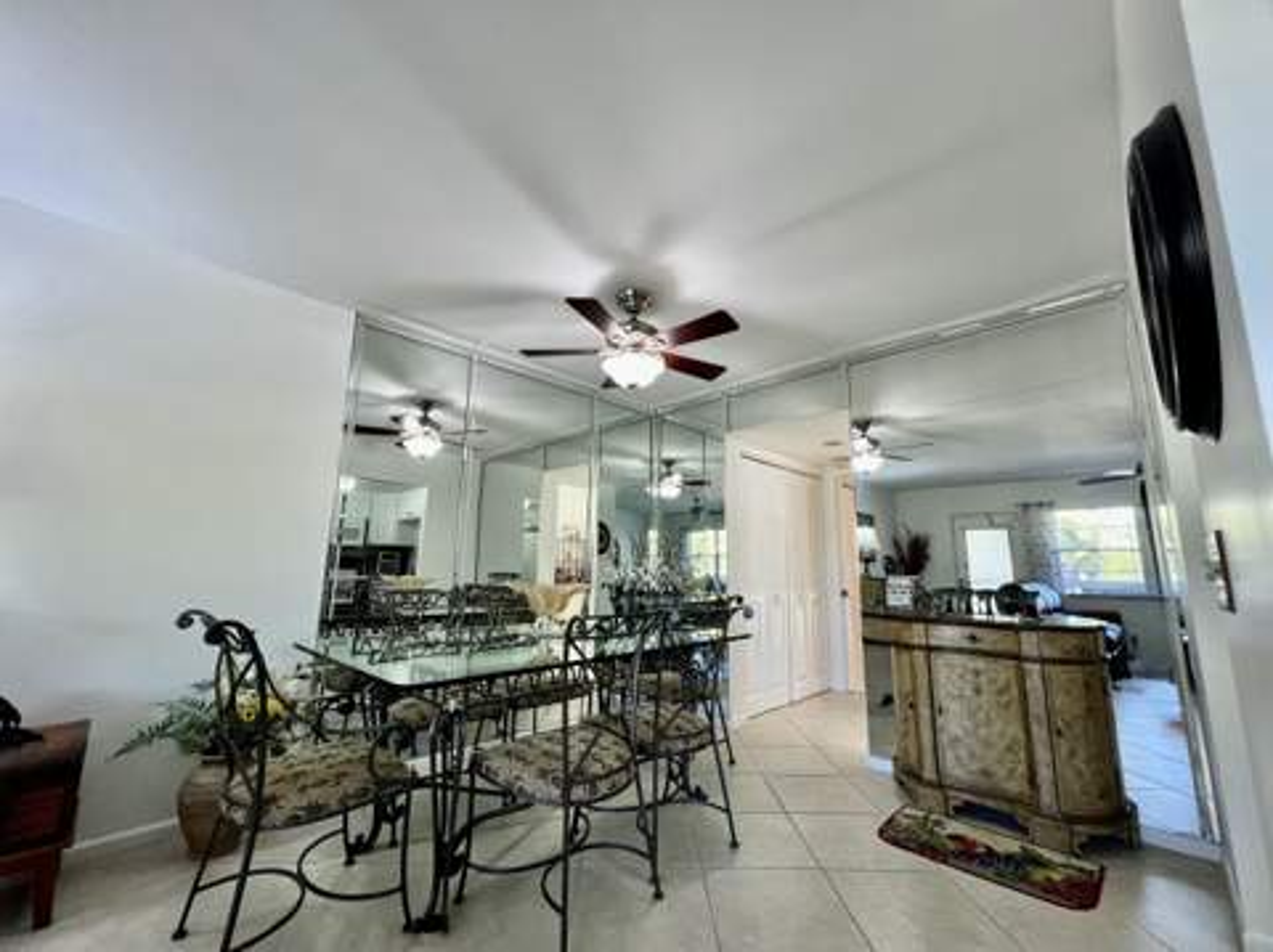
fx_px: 478
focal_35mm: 13
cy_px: 476
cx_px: 636
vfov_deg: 89.8
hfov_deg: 106.2
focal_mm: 1.57
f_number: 1.8
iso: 200
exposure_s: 1/120
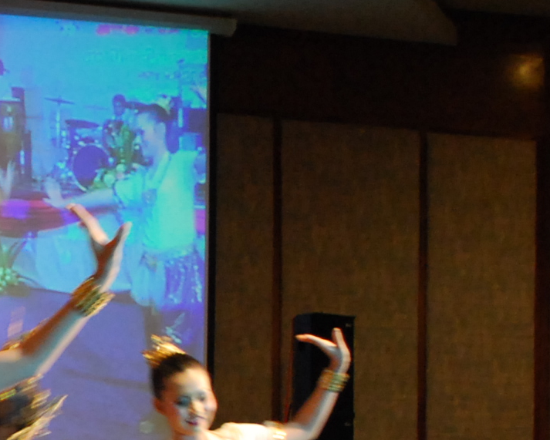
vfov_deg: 11.9
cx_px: -238
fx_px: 2052
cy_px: 596
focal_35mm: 126
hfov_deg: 14.4
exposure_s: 1/15
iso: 800
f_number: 4
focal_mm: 22
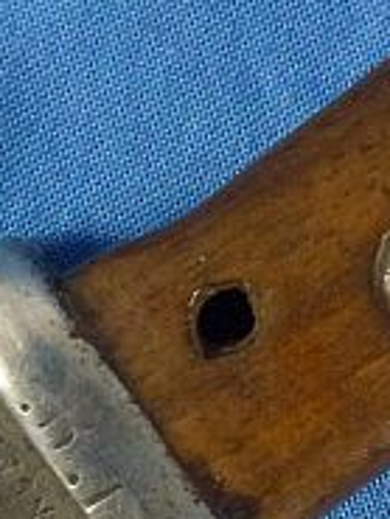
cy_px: 73
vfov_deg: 7.0
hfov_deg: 5.2
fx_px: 4216
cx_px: 727
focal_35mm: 281
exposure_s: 1/60
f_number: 4.6
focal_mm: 11.7
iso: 400
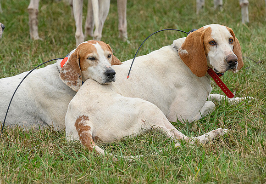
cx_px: 123
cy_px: 90
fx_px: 1575
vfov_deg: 6.7
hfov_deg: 9.7
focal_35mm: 211
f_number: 5.6
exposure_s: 1/400
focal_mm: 175
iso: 2000
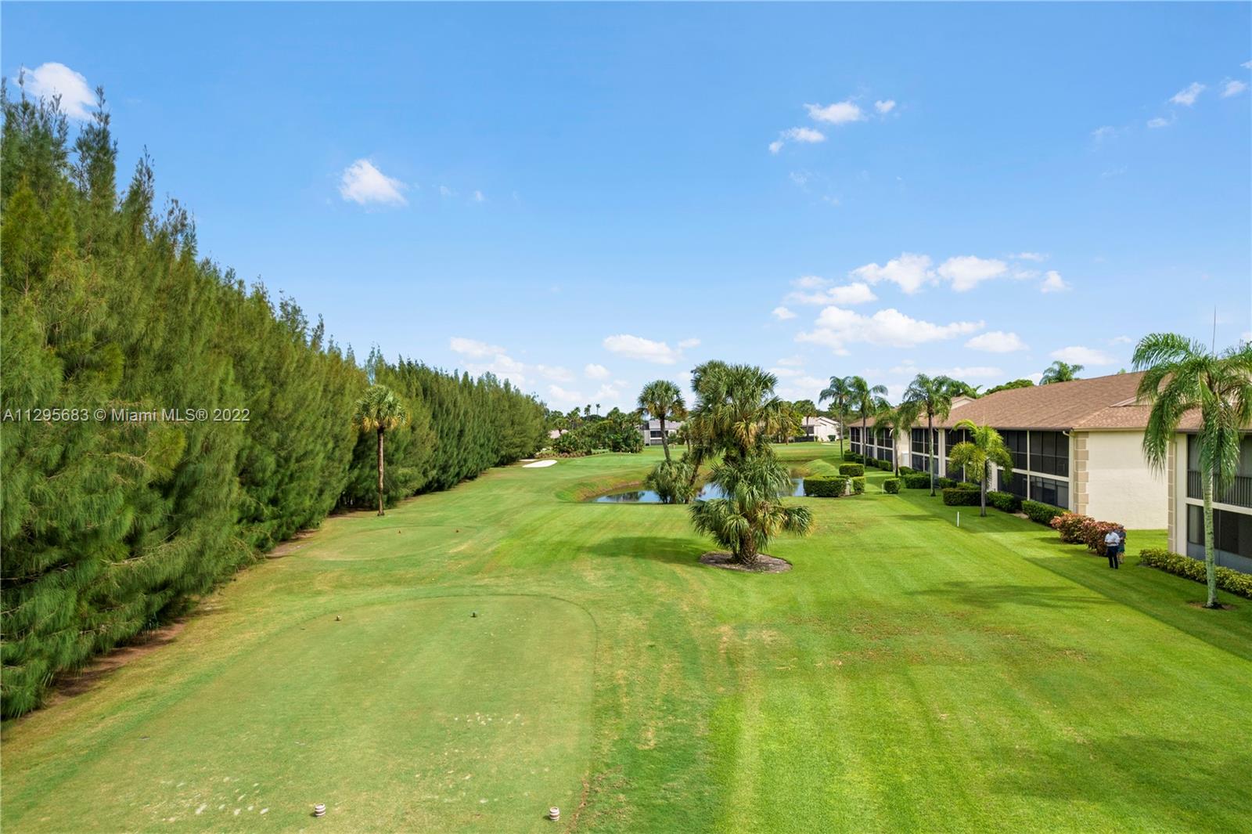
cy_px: 417
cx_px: 626
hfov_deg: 78.6
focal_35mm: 22
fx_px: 765
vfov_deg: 57.2
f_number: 2.8
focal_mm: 8.38
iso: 100
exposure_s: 1/2500
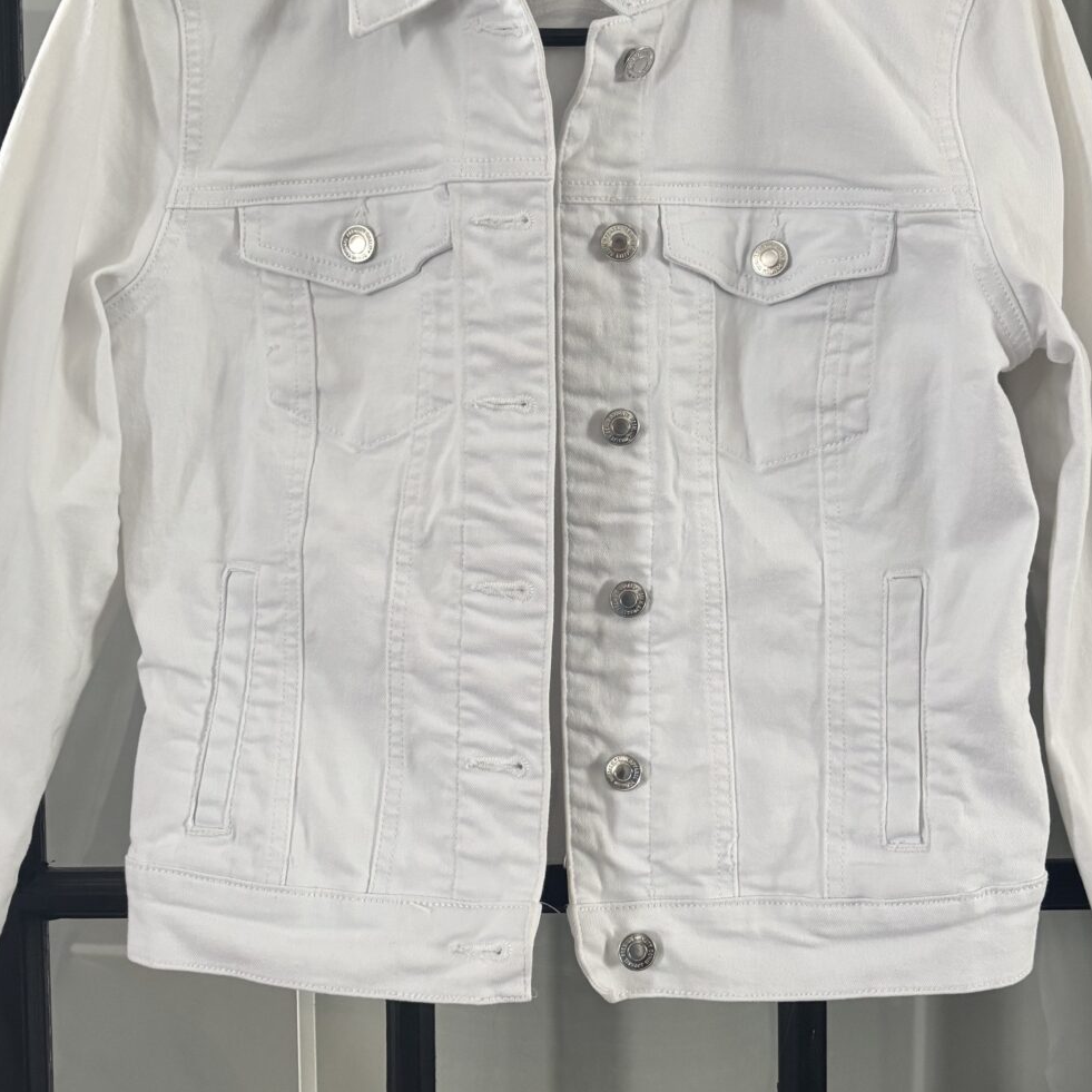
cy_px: 479
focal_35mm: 48
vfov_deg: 35.3
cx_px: 530
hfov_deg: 35.4
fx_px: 1713
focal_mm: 5.96
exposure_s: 1/60
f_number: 1.6
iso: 250
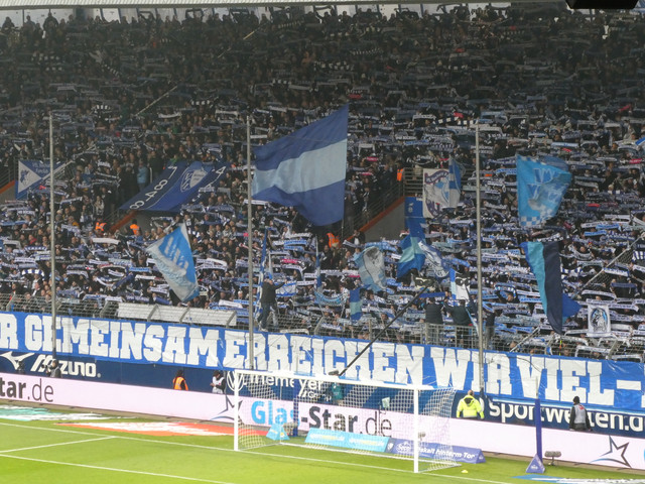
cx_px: 322
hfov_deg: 12.3
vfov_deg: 9.3
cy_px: 242
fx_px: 2981
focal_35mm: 160
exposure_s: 1/80
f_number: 5.5
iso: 640
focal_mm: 28.7
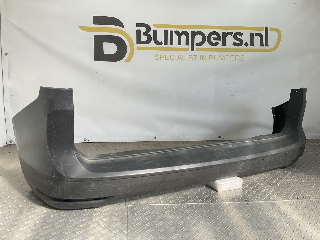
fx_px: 268
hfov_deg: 61.7
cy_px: 120
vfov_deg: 48.2
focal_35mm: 29
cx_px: 160
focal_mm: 3
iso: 16
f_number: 1.8
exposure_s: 1/473
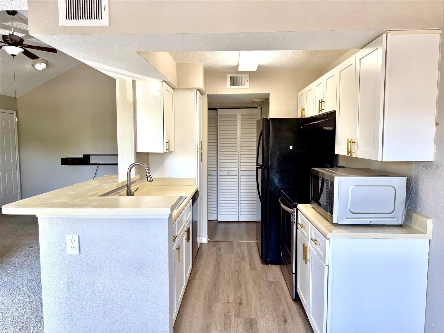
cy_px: 166
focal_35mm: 24
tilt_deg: -5.2
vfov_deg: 56.8
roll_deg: -0.2
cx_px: 222
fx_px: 308
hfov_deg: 71.6
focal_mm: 6.76
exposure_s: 1/120
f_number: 1.78
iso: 80
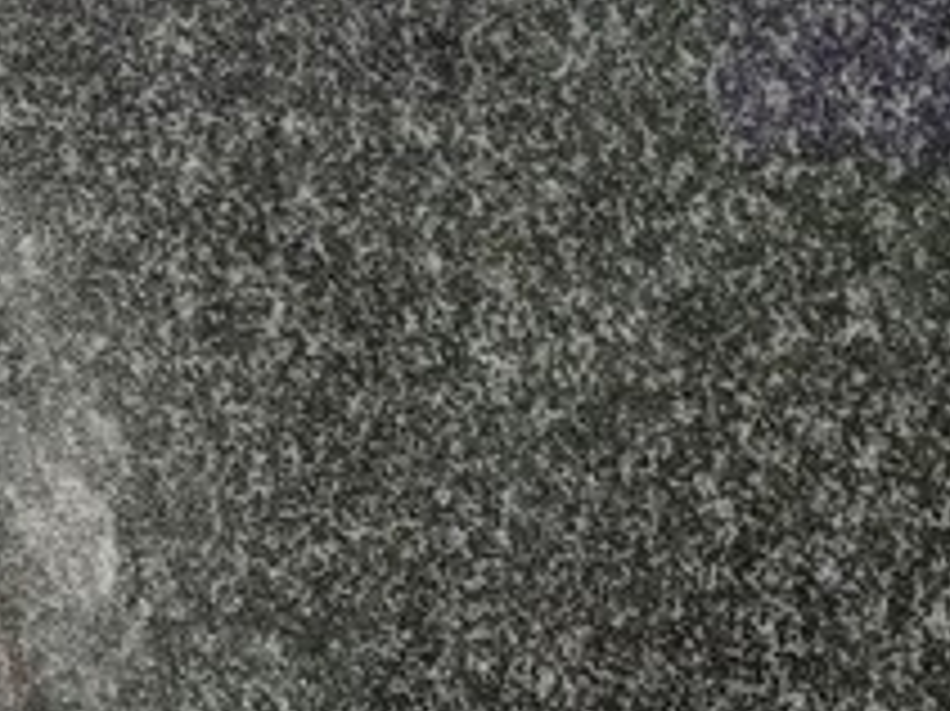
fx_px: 2606
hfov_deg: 20.4
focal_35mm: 95
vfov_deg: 14.0
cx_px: 171
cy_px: 1224
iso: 50
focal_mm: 6.04
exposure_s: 1/194
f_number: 1.9
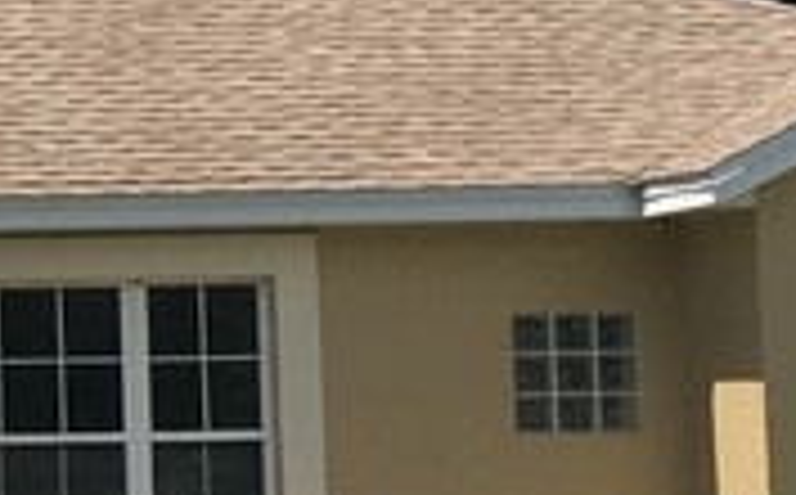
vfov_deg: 7.5
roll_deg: +2.6
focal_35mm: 174
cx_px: -814
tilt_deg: +4.1
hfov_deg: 10.9
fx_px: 3769
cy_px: 306
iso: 25
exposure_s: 1/1603
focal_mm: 4.15
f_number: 2.2
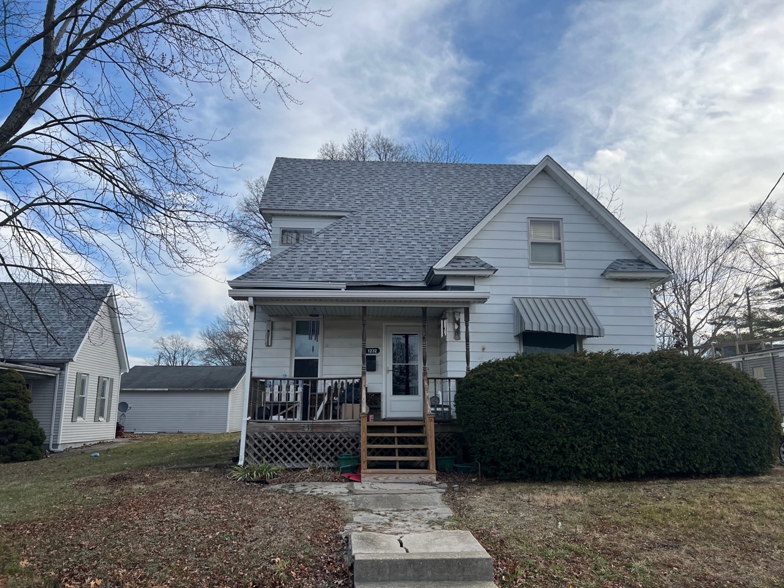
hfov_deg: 67.3
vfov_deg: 53.1
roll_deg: +0.0
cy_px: 294
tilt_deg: +11.7
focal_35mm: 26
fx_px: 589
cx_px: 392
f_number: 1.5
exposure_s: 1/3460
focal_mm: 5.7
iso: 50
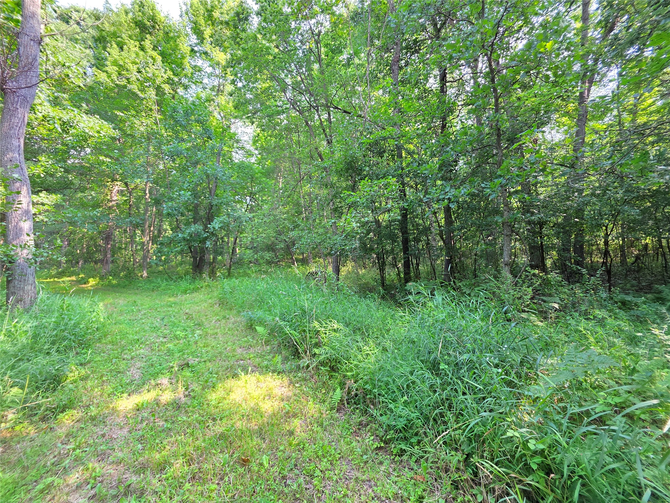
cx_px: 335
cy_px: 252
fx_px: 252
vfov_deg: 89.9
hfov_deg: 106.2
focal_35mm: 13
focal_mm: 2.2
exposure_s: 1/120
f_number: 1.9
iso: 80
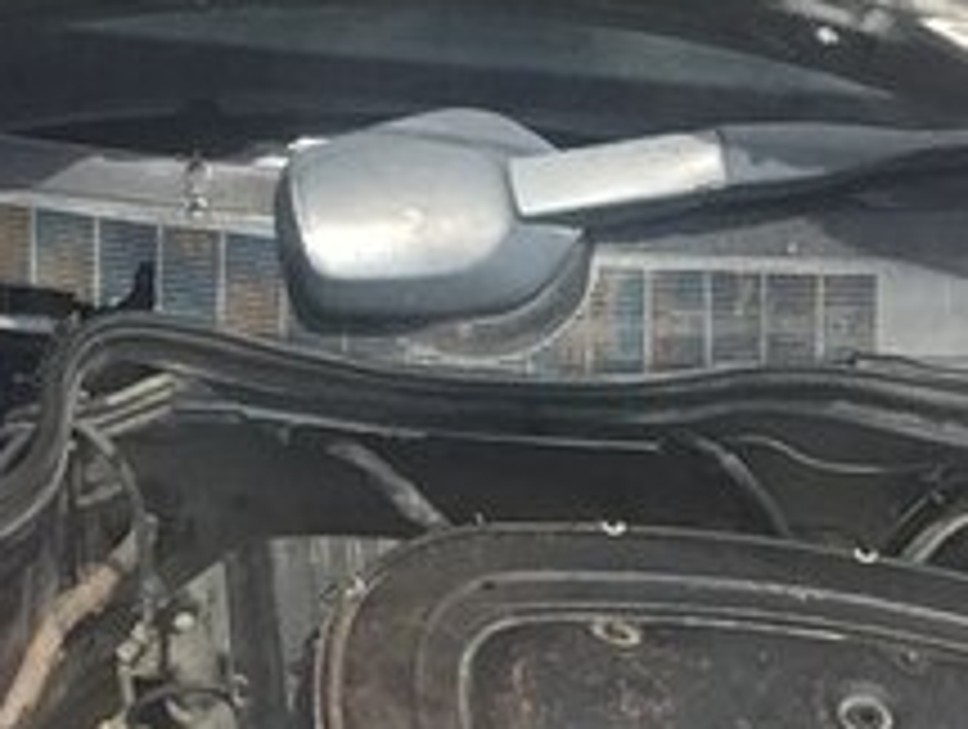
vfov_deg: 14.7
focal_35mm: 95
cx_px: 437
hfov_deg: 20.6
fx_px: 2661
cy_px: 1033
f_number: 2.4
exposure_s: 1/715
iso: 50
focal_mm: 2.15
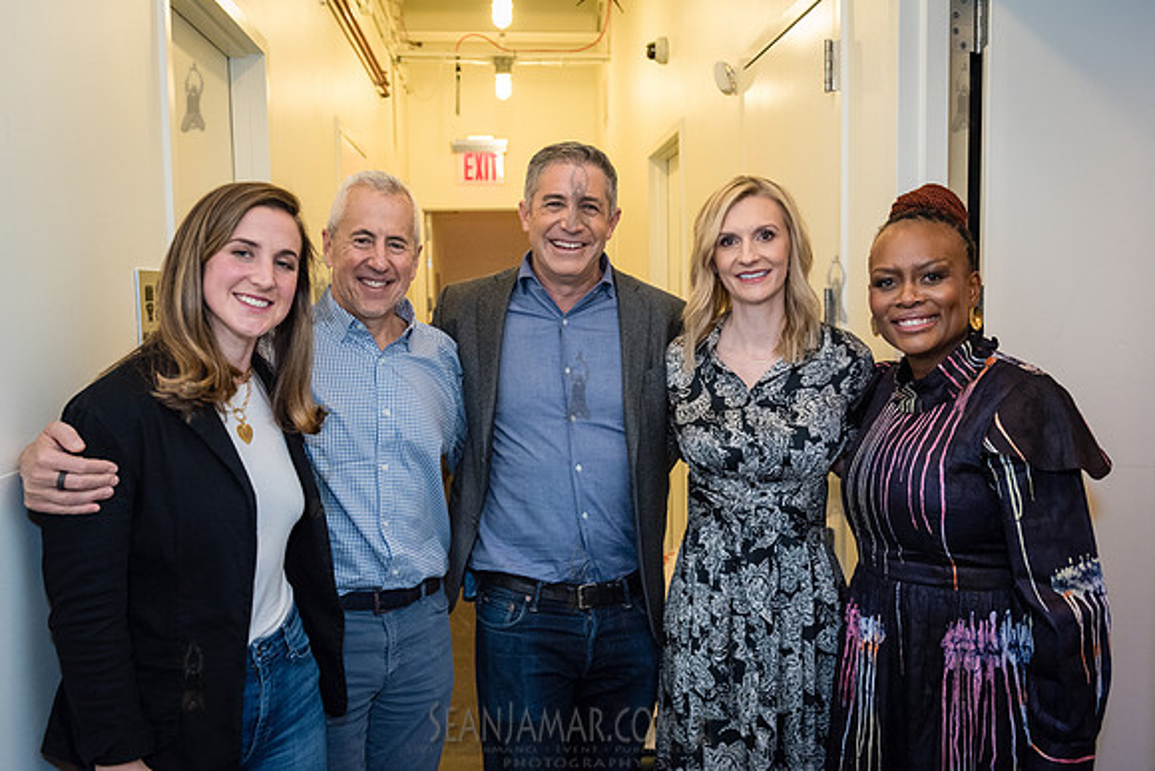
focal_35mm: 32
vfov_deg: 41.1
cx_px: 578
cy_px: 386
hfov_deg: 58.7
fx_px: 1027
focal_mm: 32
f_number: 4
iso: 3200
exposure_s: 1/125
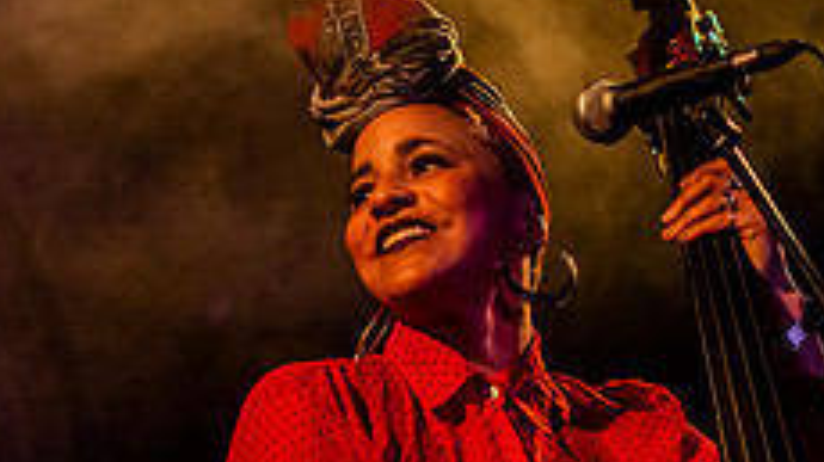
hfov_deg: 15.9
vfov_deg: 9.2
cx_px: 845
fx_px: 2882
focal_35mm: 132
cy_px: 274
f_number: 2.2
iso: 1250
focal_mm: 50
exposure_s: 1/200
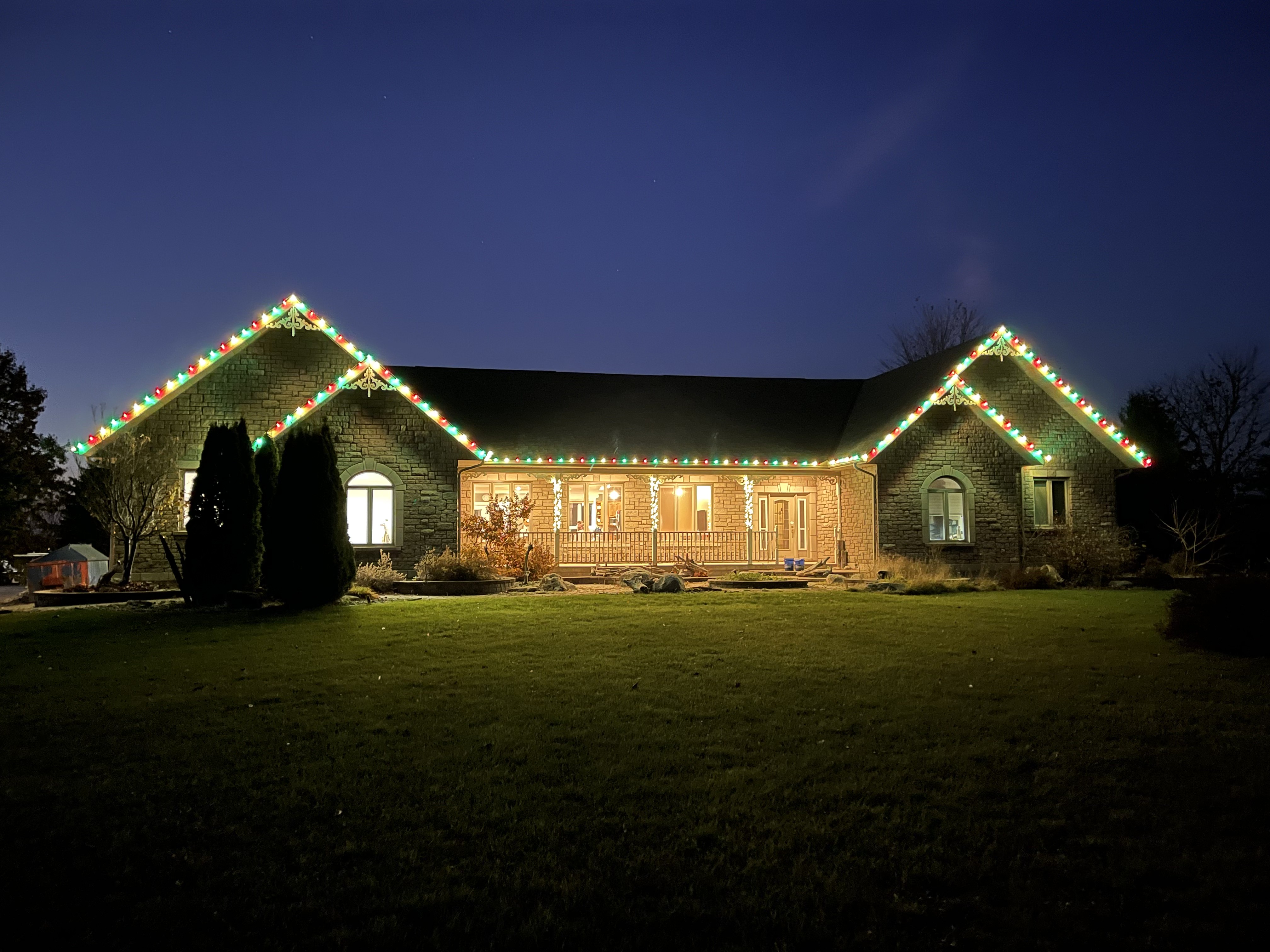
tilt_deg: +3.9
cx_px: 635
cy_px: 476
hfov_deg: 67.3
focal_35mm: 26
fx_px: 954
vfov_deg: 53.1
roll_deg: +0.9
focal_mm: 5.1
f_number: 1.6
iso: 1000
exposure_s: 1/9
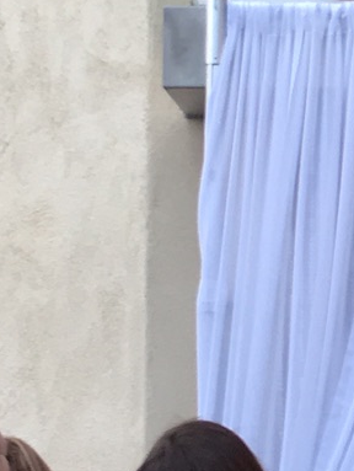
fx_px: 2110
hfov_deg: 8.9
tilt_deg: +7.8
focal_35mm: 155
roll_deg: +0.5
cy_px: 163
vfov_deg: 12.7
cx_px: 747
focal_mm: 4.15
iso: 32
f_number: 2.2
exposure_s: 1/120
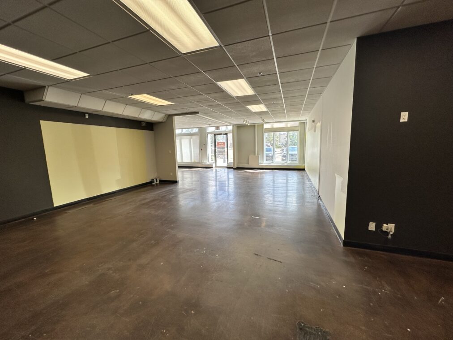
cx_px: 226
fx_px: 183
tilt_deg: -6.4
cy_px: 170
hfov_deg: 102.1
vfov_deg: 85.7
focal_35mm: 14
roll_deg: +1.4
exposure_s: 1/120
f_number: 2.2
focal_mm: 2.22
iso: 50
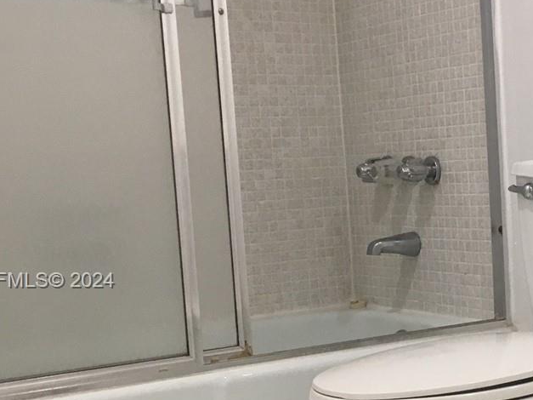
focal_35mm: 74
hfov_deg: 25.1
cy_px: 282
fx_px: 1139
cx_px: 530
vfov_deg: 19.8
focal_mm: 4.15
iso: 32
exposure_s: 1/30
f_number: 2.2
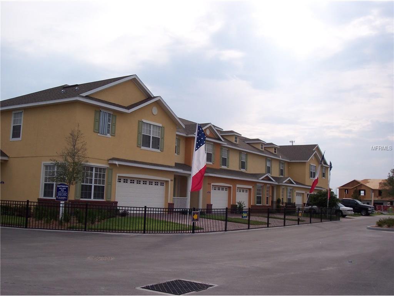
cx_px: 197
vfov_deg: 37.7
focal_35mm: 38
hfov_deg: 49.0
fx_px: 433
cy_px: 148
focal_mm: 8
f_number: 4.8
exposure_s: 1/1000
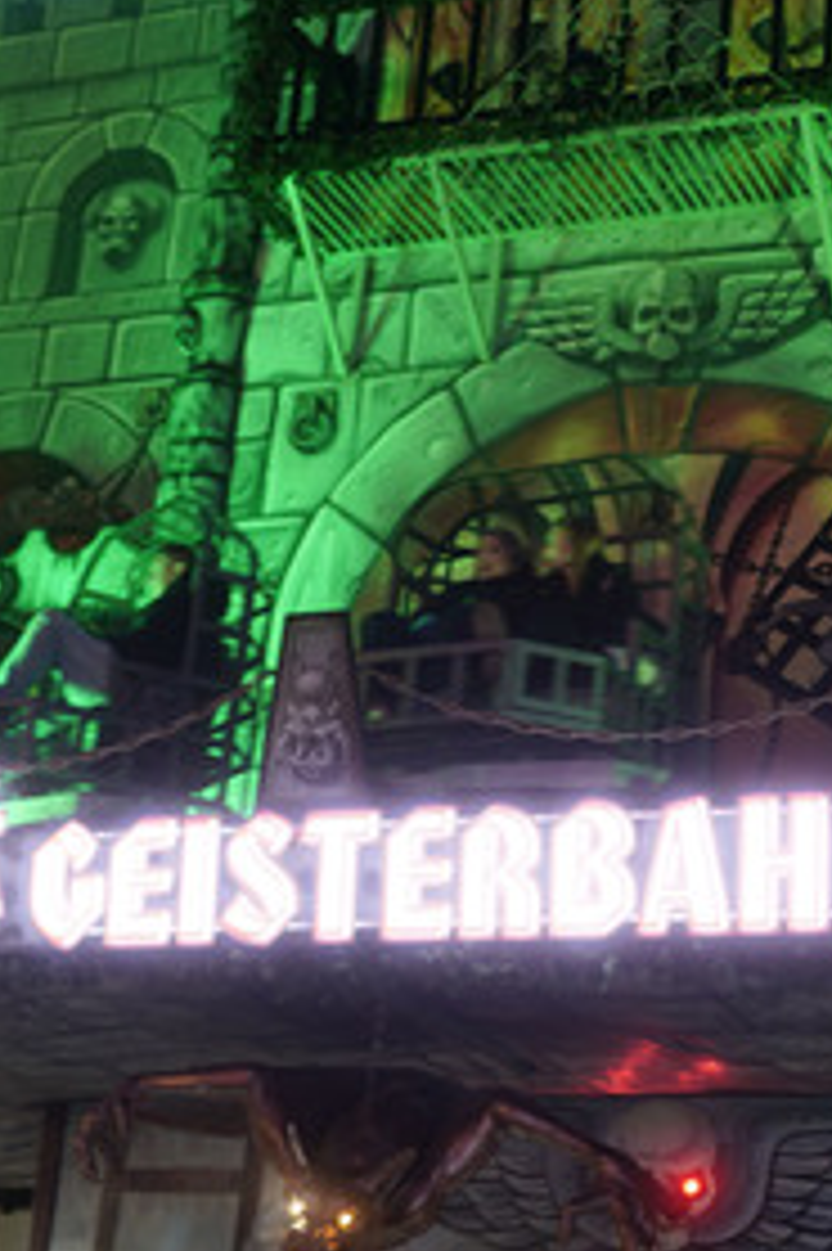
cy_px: 630
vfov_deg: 27.7
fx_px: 2534
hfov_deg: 18.4
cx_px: 722
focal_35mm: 73
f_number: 1.4
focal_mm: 30
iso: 160
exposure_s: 1/60
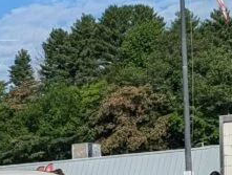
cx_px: -120
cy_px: 227
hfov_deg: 16.1
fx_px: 746
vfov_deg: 13.0
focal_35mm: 111
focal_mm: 6.9
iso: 19
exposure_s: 1/470
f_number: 1.68
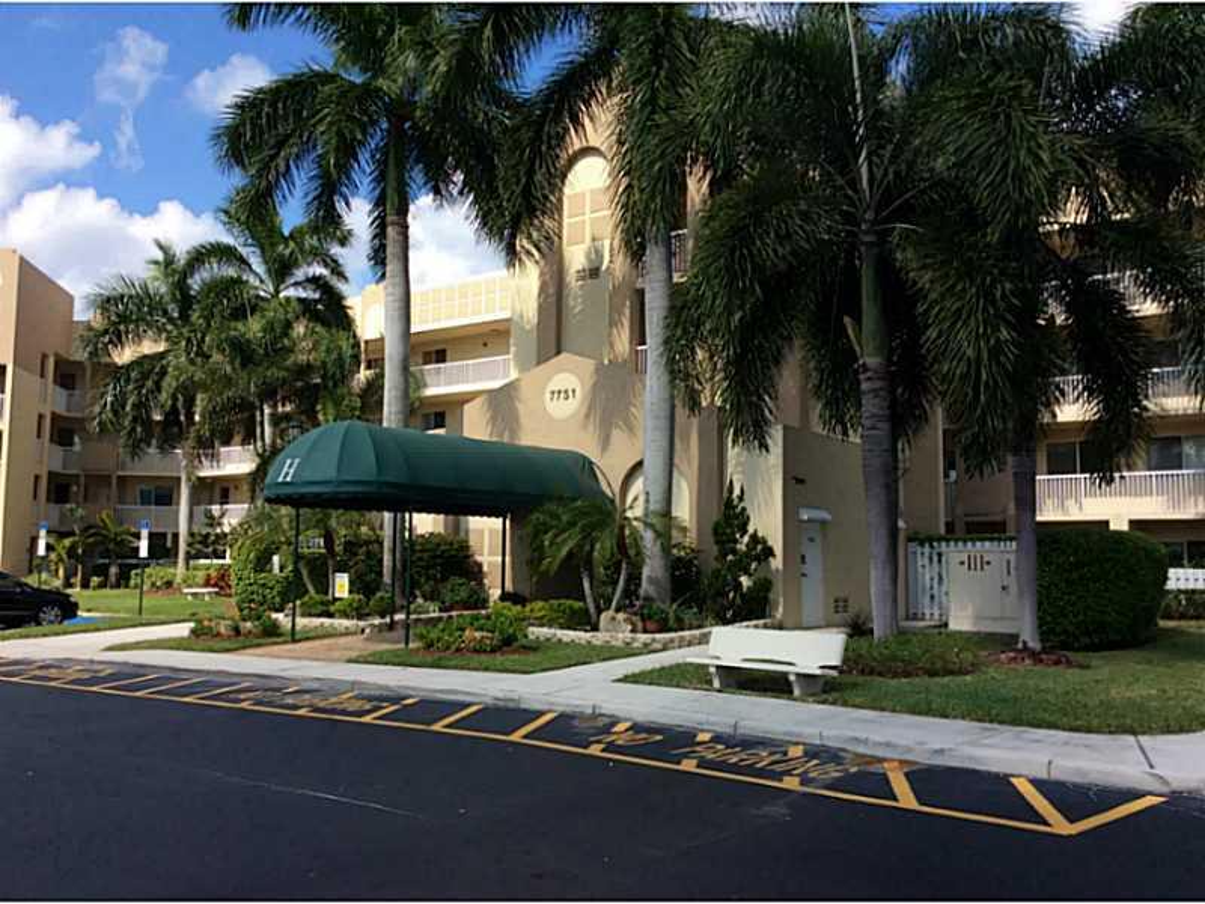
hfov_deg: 56.8
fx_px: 1114
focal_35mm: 32
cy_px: 452
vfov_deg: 44.2
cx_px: 602
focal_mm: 3.3
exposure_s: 1/1167
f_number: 2.4
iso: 32
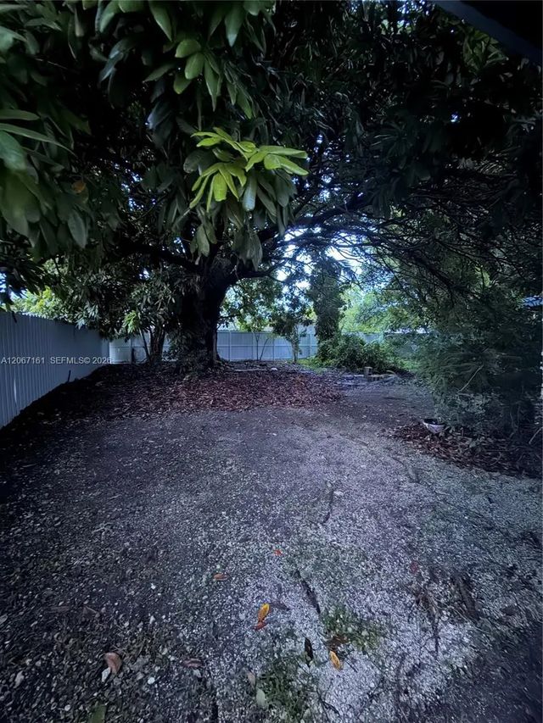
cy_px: 362
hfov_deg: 85.7
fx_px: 293
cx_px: 272
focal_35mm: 14
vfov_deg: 102.1
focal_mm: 2.22
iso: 1600
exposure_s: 1/6
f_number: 2.2
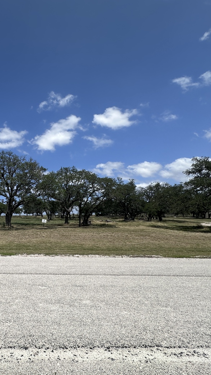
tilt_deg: +8.0
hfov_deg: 48.3
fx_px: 209
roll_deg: +0.4
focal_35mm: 21
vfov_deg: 83.8
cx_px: 23
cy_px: 191
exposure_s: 1/2564
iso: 40
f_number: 2.2
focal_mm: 2.22
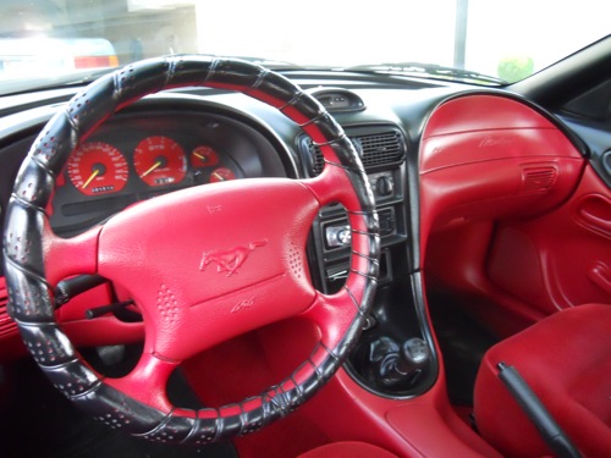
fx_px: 494
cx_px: 306
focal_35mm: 28
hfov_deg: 63.4
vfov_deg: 49.7
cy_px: 229
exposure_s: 1/125
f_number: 2.7
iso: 640
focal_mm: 5
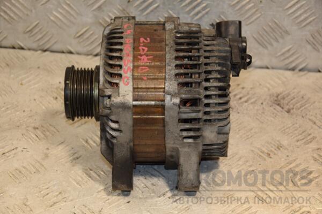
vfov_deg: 13.8
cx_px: 161
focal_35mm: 99
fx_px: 885
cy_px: 107
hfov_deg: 20.6
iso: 800
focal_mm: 66
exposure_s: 1/160
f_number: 5.3
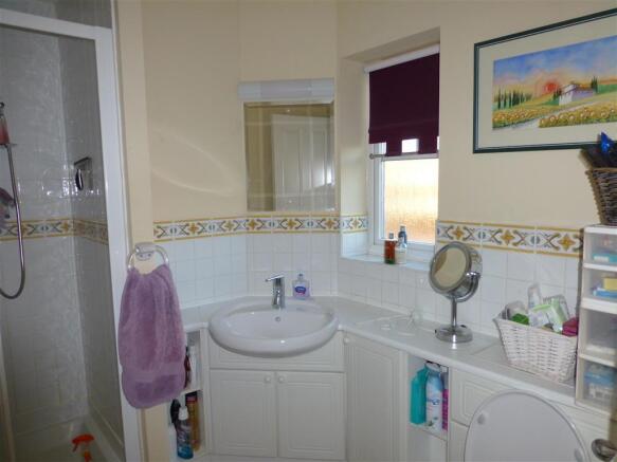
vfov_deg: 56.8
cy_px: 231
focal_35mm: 24
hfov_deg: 71.6
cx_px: 308
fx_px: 428
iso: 160
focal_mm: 4.3
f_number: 3.3
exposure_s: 1/60
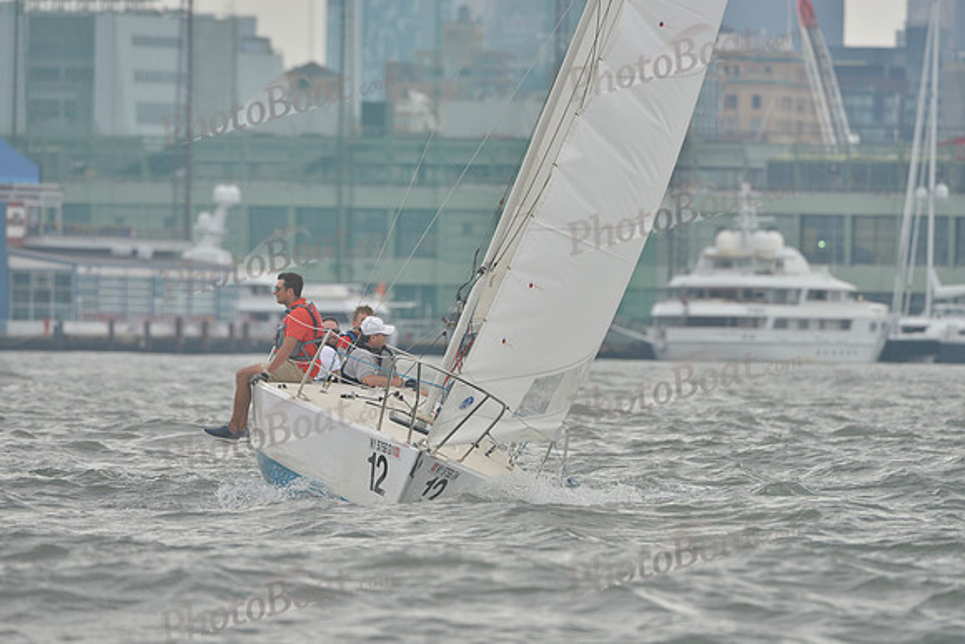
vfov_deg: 3.4
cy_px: 322
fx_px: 10724
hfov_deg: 5.2
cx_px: 482
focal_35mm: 400
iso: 400
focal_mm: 400
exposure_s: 1/1000
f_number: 7.1
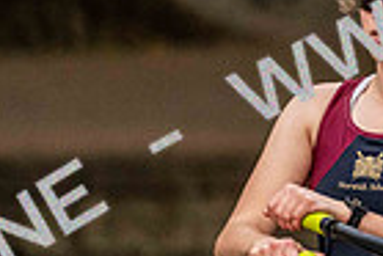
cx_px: 568
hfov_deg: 1.2
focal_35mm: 1671
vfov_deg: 0.8
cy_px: 128
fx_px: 17796
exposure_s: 1/2500
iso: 3200
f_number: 4.5
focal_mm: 400
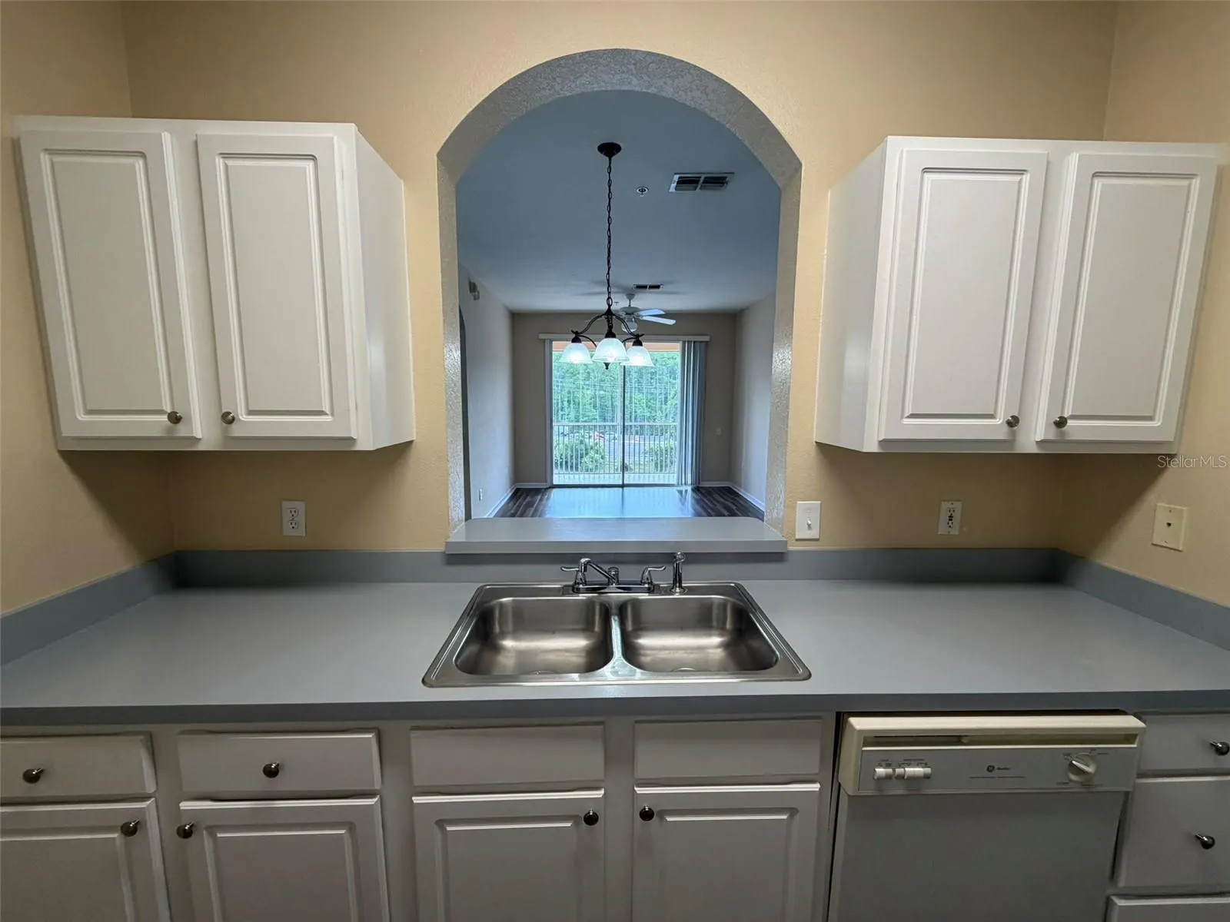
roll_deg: -0.5
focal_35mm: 14
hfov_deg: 102.1
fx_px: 497
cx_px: 615
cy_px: 461
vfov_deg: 85.7
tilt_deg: -7.6
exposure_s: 1/120
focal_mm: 2.22
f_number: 2.2
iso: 160
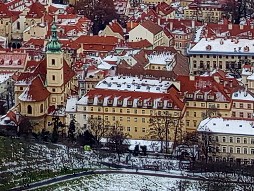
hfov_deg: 10.8
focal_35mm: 181
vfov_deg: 8.0
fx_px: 1328
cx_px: -31
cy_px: -113
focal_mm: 5.24
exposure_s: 1/100
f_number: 1.7
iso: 125
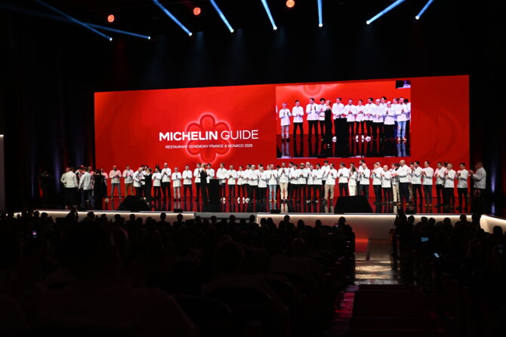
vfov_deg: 36.9
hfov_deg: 53.1
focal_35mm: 36
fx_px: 506
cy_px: 168
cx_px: 253
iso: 900
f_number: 2.8
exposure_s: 1/250
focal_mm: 24
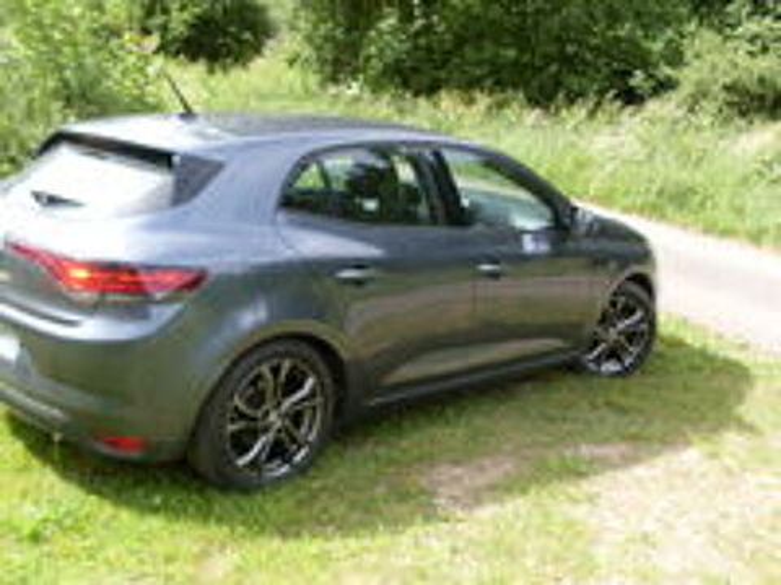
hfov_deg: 49.0
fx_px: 857
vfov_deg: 37.7
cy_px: 292
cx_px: 390
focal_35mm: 38
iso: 80
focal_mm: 6.3
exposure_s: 1/350
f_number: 2.8
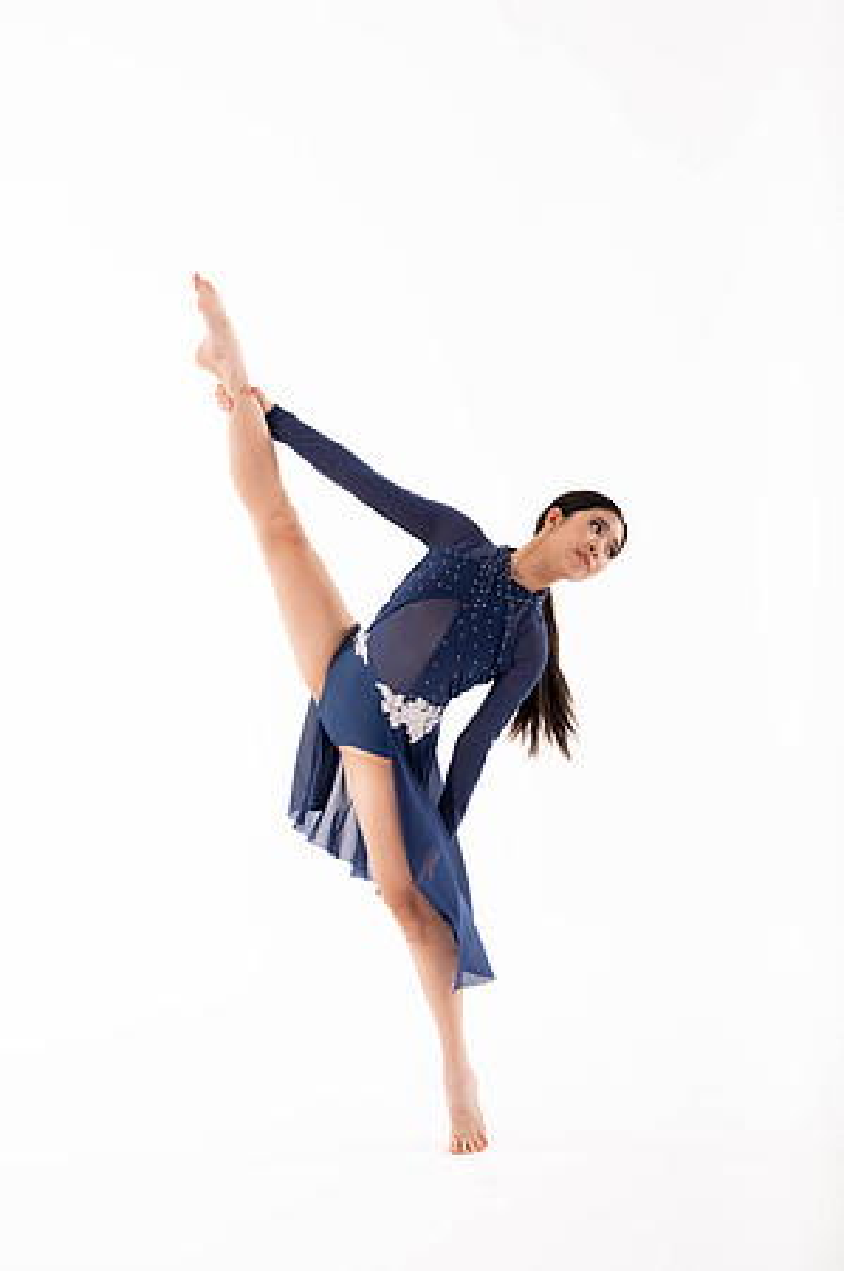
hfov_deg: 29.8
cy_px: 636
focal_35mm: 45
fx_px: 1586
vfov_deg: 43.6
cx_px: 422
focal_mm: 45
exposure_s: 1/200
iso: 400
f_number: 7.1
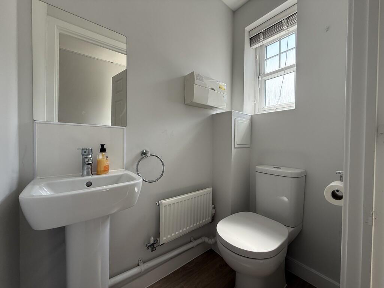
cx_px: 192
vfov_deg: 85.7
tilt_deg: -1.4
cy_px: 144
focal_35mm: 14
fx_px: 155
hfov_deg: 102.1
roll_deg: -1.4
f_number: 2.2
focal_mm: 2.22
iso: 64
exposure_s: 1/122
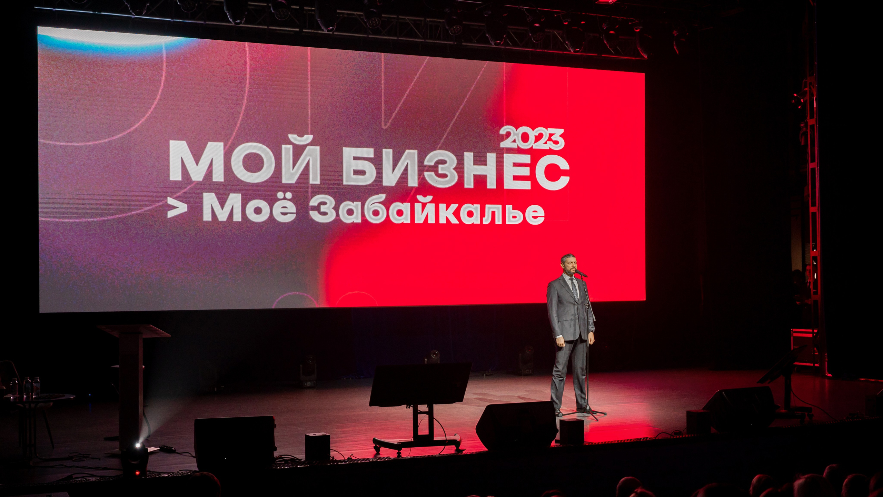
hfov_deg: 42.5
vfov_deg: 24.7
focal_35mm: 48
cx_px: 486
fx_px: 1134
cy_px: 273
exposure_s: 1/200
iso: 800
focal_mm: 42
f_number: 3.5
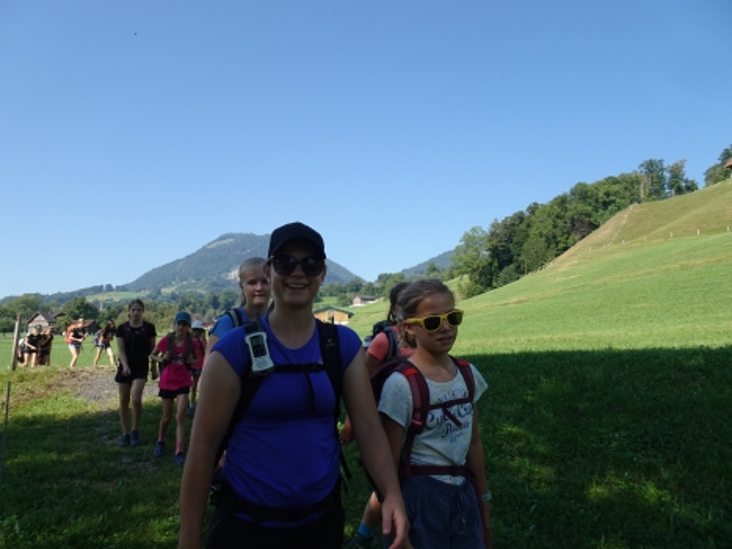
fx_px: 507
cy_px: 274
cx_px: 366
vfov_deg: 56.8
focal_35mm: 24
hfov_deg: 71.6
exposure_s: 1/500
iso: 80
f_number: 3.5
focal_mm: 4.25
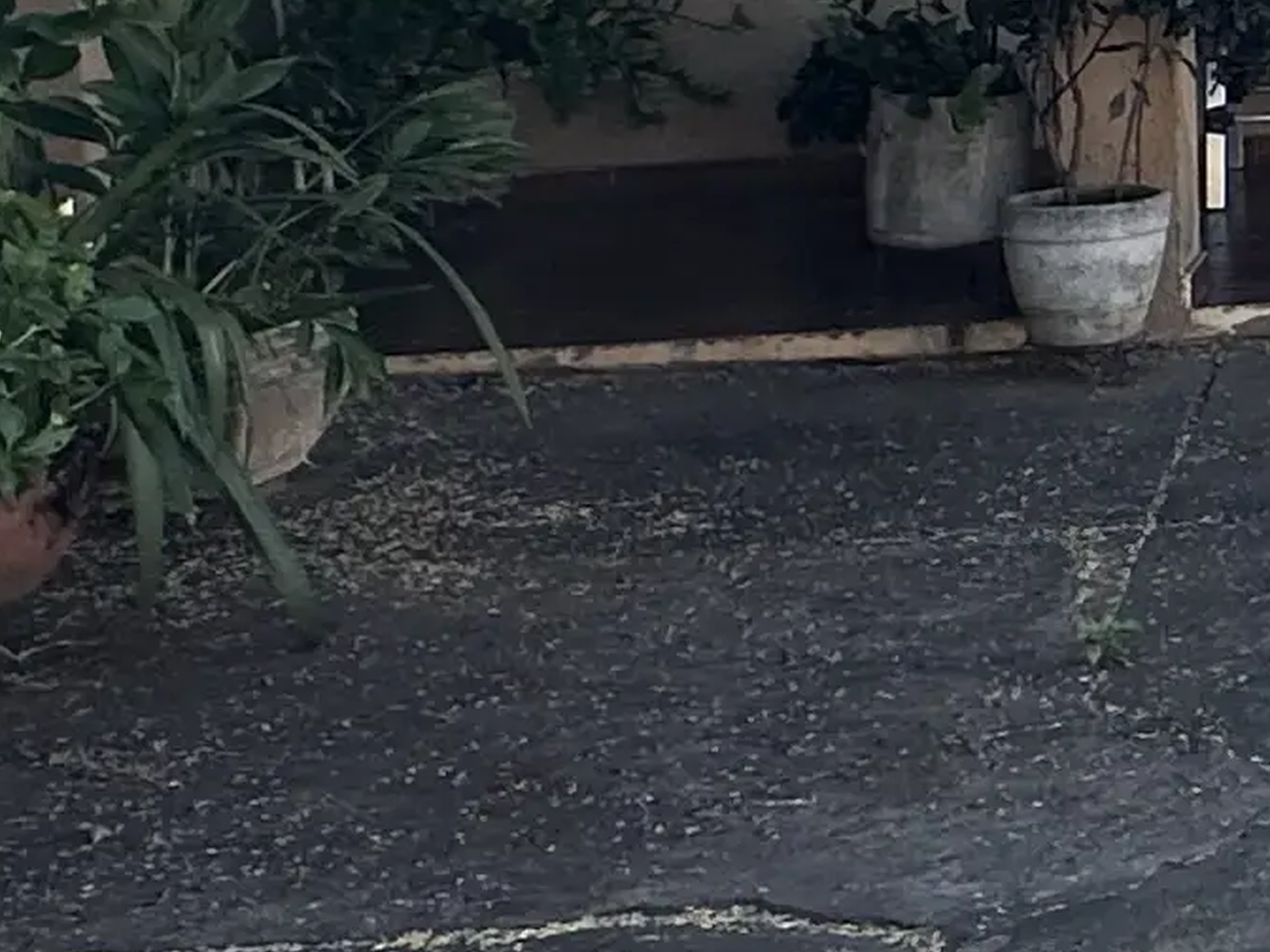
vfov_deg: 16.7
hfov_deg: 15.9
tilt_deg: -2.1
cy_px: -221
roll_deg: -0.3
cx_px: 2786
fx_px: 3082
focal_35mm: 84
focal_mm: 2.22
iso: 40
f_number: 2.2
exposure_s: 1/454
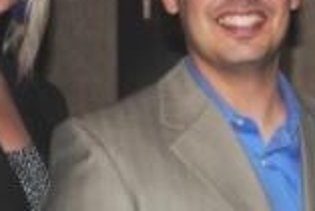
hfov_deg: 16.3
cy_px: 111
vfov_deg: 11.0
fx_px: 1090
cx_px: 249
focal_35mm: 124
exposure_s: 1/60
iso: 200
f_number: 4.5
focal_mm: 29
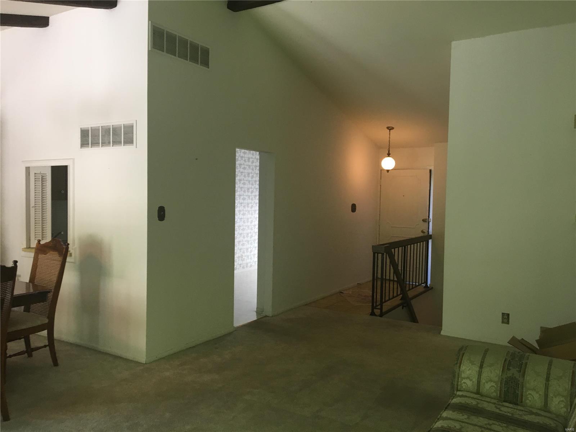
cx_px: 288
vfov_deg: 48.2
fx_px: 483
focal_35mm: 29
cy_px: 216
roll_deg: -1.8
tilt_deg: -2.2
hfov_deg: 61.7
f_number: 2.2
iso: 80
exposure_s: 1/30
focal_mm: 4.15
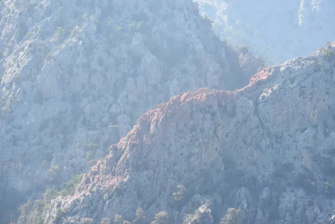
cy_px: 112
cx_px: 168
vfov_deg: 10.7
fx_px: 1196
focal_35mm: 129
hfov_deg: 15.9
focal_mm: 85
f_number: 8
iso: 640
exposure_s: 1/500
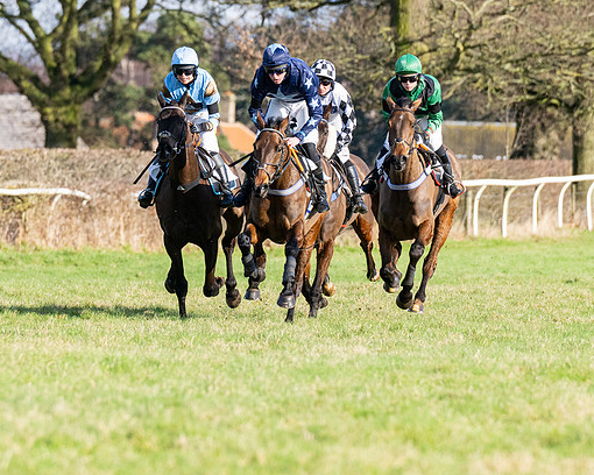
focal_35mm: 537
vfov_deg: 2.9
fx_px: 9441
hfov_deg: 3.6
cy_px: 231
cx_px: 304
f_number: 4
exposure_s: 1/3200
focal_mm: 200
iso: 400
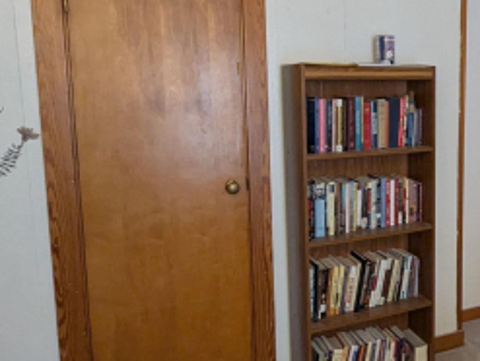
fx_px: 486
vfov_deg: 40.7
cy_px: 153
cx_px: 400
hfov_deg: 48.8
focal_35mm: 35
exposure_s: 1/24
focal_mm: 1.95
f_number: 2.2
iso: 318
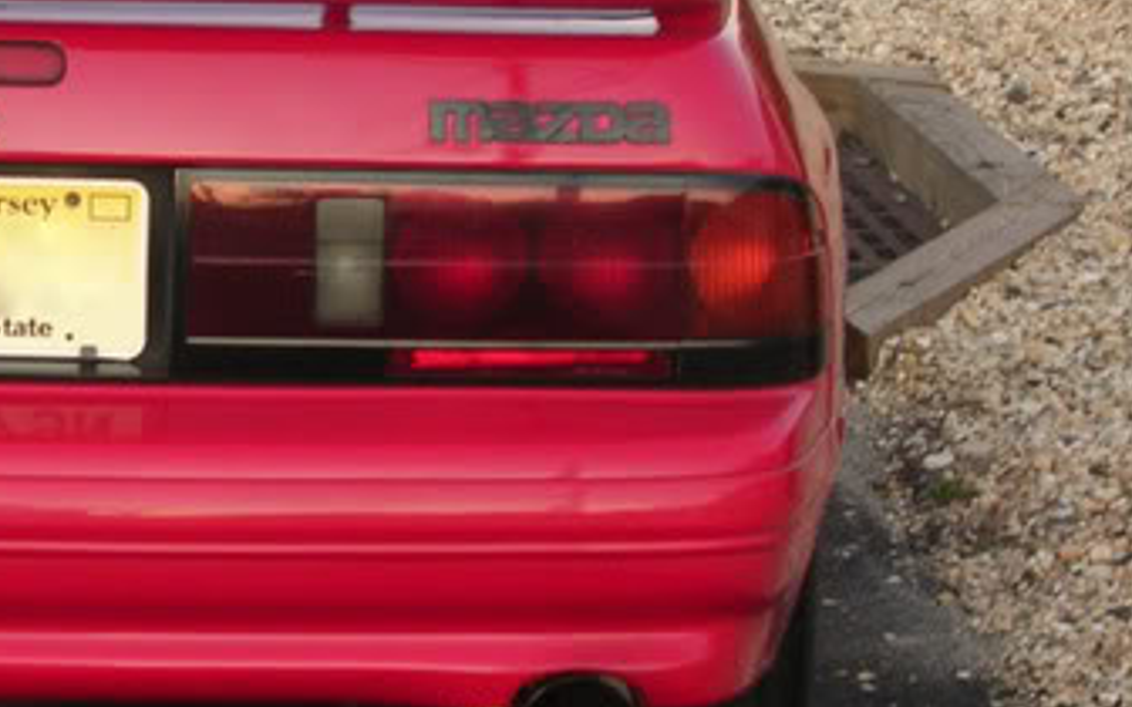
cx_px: 61
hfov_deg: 12.3
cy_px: 242
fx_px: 5214
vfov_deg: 7.8
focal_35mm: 169
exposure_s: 1/21.8
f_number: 3.6
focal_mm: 10.2
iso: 100
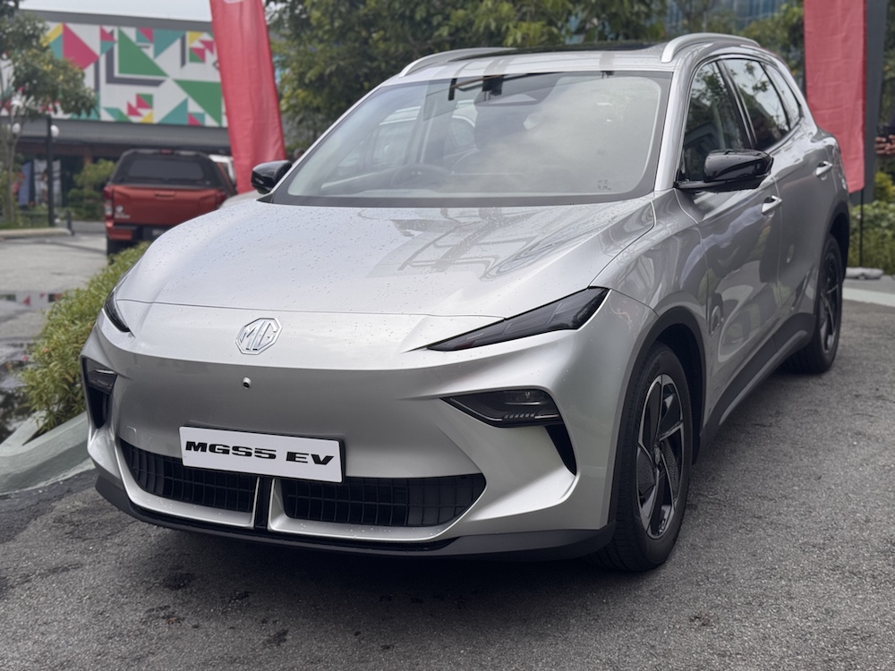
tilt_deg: -7.4
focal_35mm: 48
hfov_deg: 39.7
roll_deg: -1.5
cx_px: 448
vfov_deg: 30.3
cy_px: 336
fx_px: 1241
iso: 64
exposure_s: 1/1076
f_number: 1.78
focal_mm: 6.76
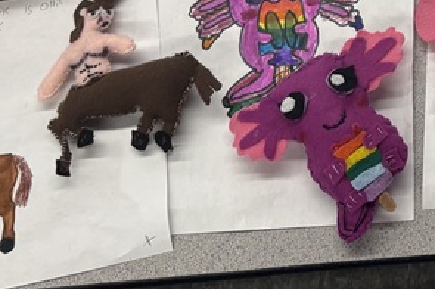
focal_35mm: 94
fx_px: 1135
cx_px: 578
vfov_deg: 13.7
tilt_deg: -66.3
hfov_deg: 19.8
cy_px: -133
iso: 125
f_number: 1.6
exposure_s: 1/120
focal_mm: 5.96
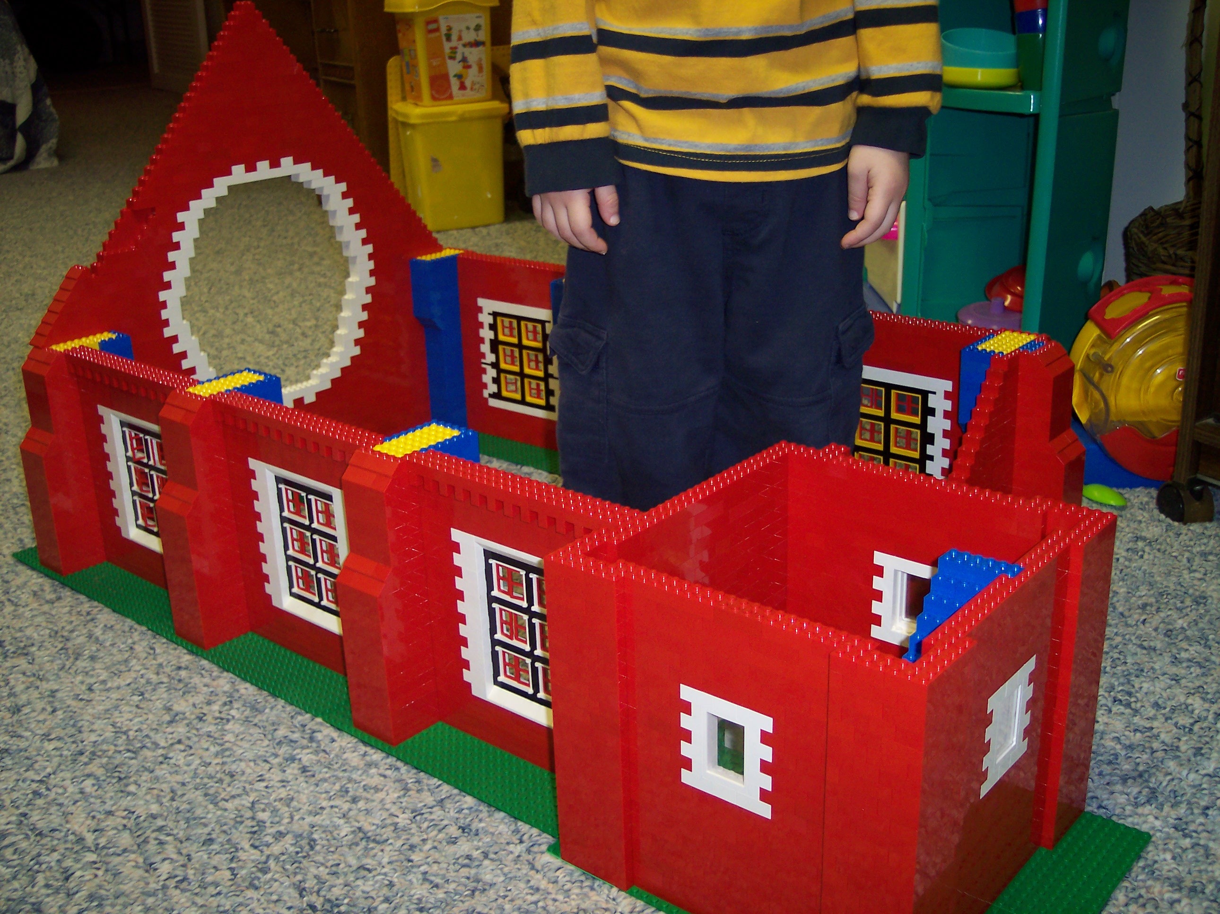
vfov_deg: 37.7
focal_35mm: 38
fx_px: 1339
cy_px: 457
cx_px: 610
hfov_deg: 49.0
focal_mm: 8
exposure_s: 1/30
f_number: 2.8
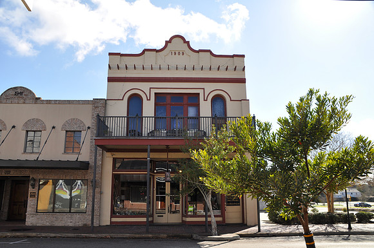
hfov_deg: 67.5
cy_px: 124
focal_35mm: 27
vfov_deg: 47.8
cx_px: 187
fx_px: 280
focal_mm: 18
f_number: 10
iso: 200
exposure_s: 1/100
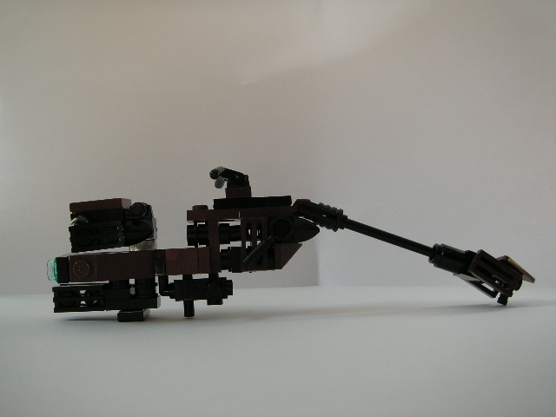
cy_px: 208
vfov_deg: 37.7
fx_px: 610
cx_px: 278
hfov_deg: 49.0
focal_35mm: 38
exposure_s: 1/45
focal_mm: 6.3
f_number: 3.3
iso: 64
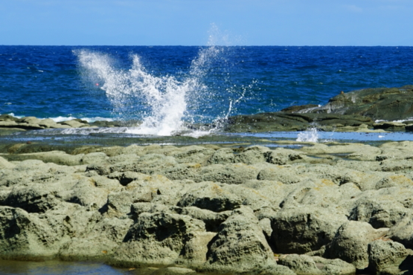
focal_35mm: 238
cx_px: 293
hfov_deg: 8.6
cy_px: 106
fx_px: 2730
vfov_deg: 5.8
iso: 100
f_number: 10
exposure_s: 1/250
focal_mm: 110
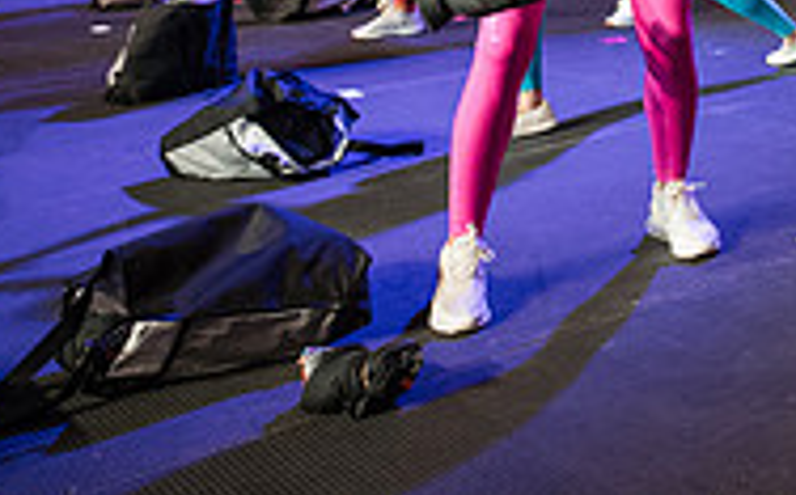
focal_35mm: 63
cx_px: 1097
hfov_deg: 26.4
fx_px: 1365
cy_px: -315
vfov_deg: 17.7
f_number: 2.8
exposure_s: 1/160
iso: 3200
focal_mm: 20
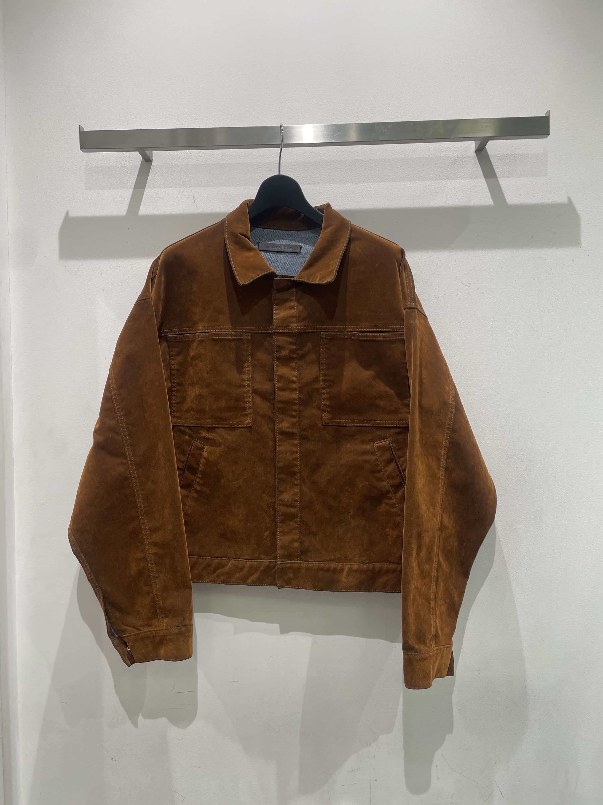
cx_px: 302
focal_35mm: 26
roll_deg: +1.1
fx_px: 604
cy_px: 402
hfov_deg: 53.1
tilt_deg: -0.8
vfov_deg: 67.3
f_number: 1.6
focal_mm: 4.2
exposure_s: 1/121
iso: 64
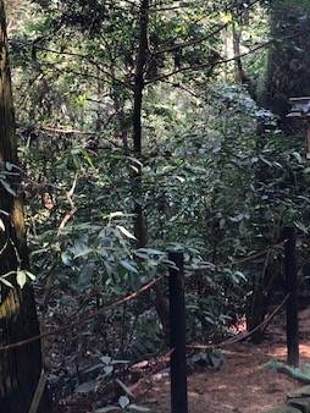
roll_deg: -0.6
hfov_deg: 27.5
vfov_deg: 34.8
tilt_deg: +12.4
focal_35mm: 53
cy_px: 70
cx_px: 117
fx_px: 632
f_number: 1.8
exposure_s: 1/15
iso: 40
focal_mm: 3.99
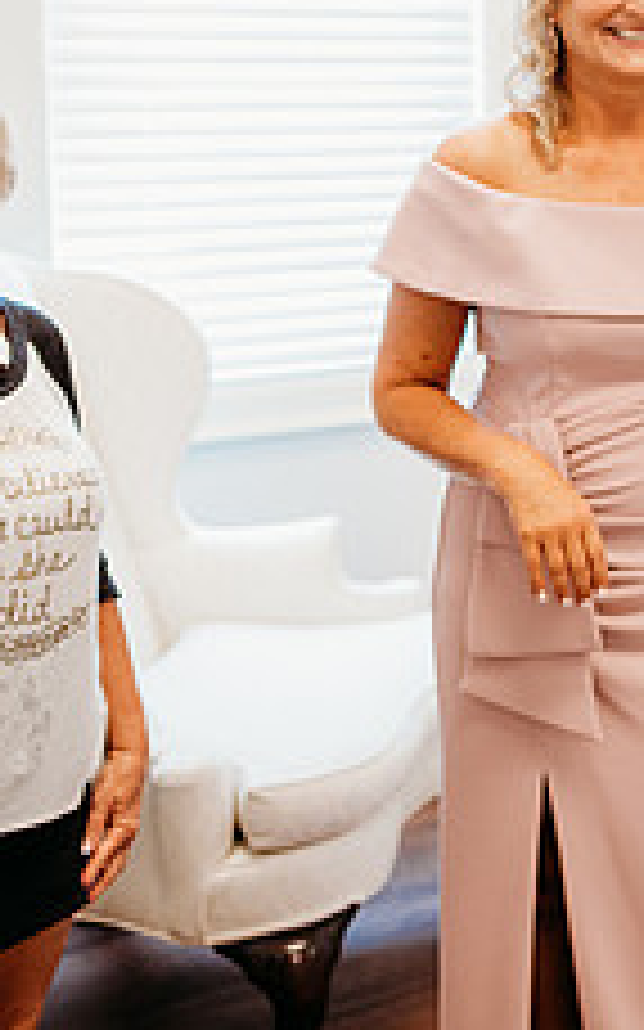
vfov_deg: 32.3
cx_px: 1054
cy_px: 254
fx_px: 1742
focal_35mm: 62
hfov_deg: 17.9
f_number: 2.5
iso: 320
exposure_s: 1/160
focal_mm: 24
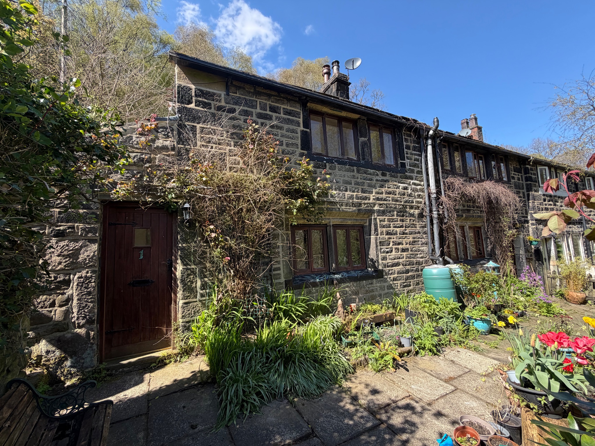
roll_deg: +2.3
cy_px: 223
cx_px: 298
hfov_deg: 102.1
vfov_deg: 85.7
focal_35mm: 14
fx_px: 241
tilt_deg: +6.4
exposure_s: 1/502
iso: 50
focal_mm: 2.22
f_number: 2.2
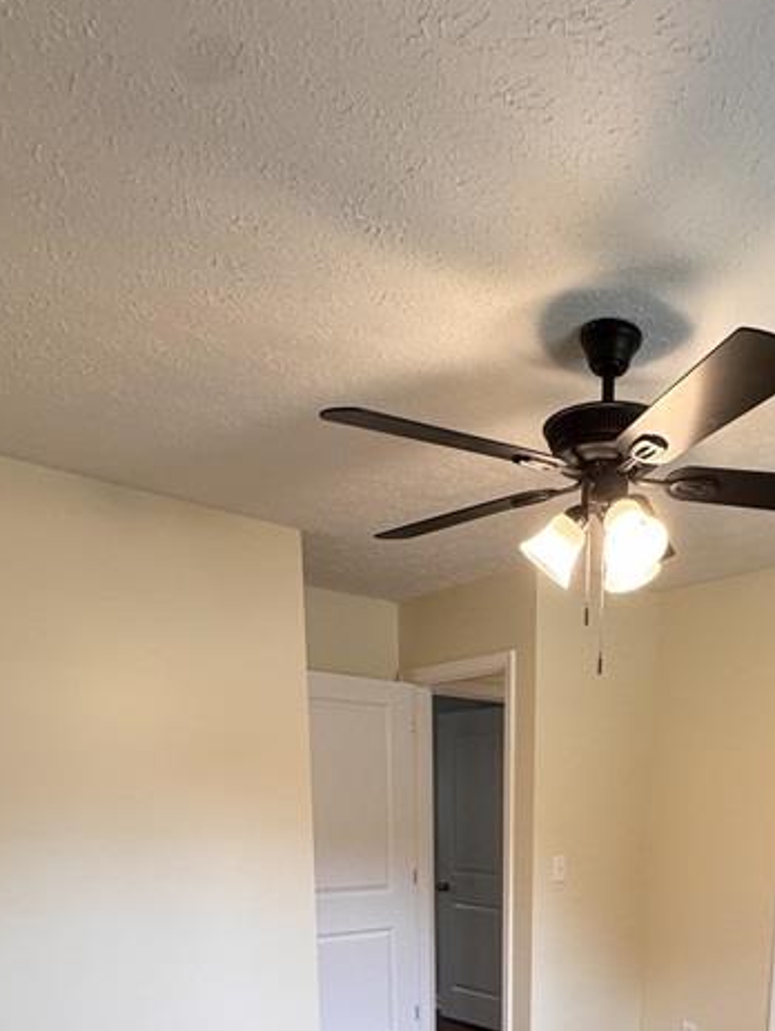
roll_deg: -0.1
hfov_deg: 47.4
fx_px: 864
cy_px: 1000
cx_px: 528
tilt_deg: -12.9
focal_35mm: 29
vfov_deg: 51.2
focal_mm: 2.22
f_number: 2.2
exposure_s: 1/120
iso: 250
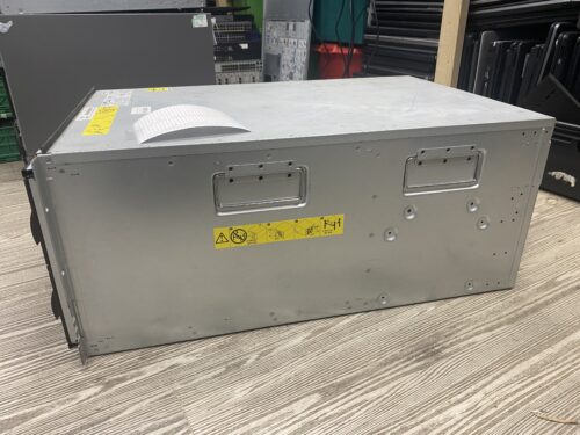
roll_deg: +1.0
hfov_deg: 67.3
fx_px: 436
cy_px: 218
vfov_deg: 53.1
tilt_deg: -25.9
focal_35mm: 26
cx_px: 290
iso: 80
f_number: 1.8
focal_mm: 4.25
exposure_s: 1/50
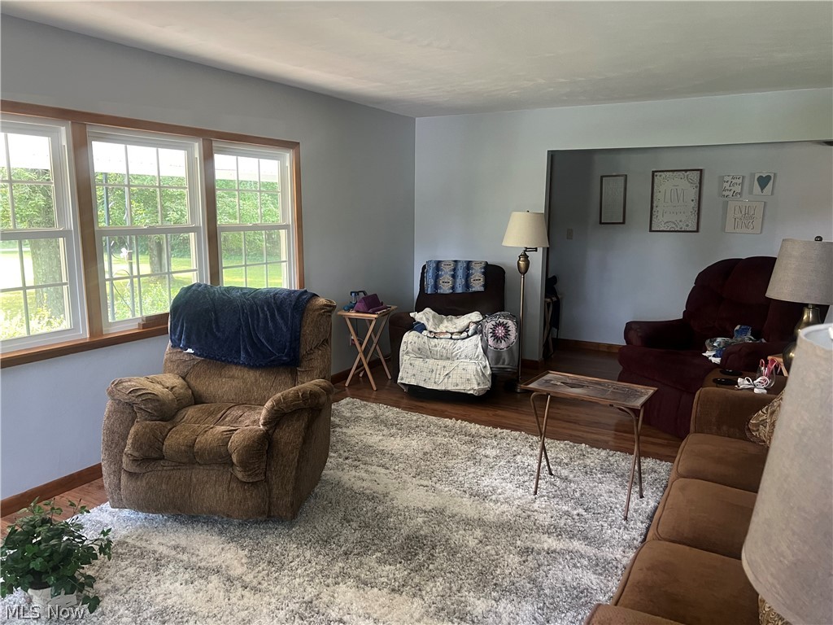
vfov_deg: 53.1
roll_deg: -0.1
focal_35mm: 26
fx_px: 626
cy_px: 312
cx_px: 416
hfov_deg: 67.3
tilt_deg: -8.9
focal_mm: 5.7
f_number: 1.5
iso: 200
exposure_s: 1/60
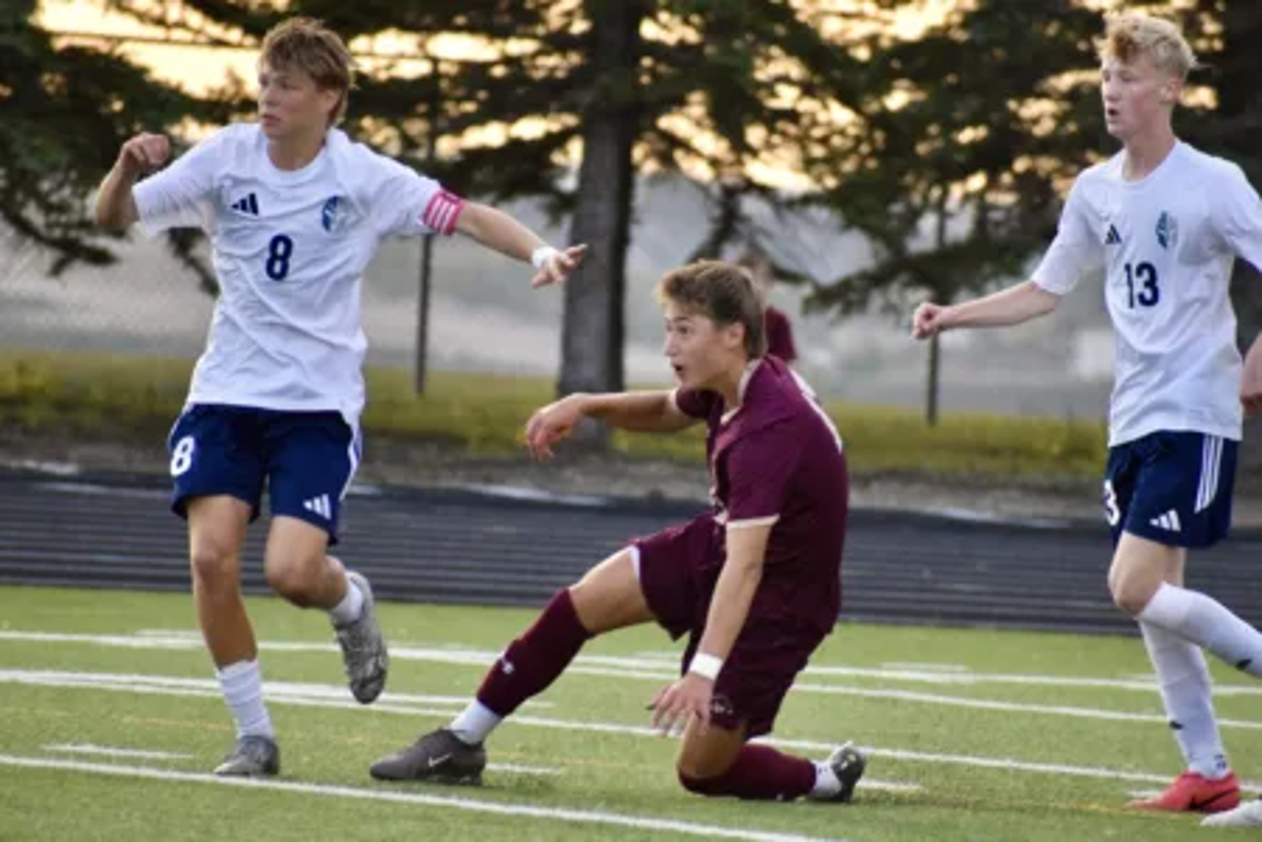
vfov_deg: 3.1
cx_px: 631
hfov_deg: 4.6
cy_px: 421
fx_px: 15774
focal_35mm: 450
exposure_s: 1/500
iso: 1250
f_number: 6.3
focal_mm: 300
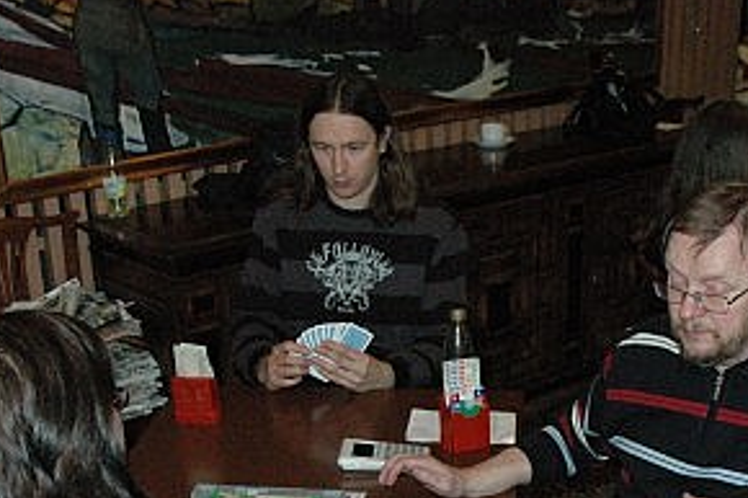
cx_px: 369
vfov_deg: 23.3
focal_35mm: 56
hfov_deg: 35.7
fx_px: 1163
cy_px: 483
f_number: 5
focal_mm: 18
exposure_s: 1/60
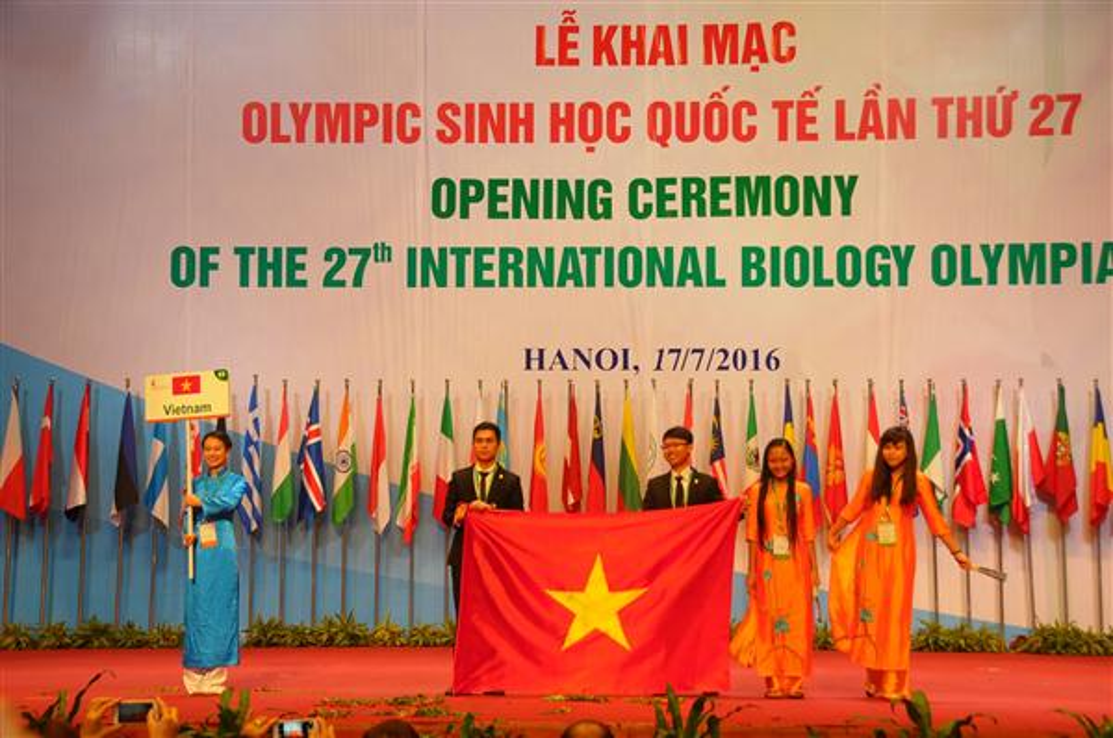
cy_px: 369
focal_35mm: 66
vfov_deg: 20.5
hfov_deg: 30.6
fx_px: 2037
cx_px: 556
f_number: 6.3
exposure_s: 1/80
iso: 1000
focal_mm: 44
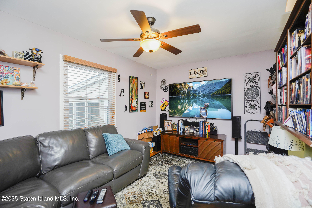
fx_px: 139
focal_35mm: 16
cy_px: 104
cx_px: 156
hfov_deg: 96.7
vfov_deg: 73.7
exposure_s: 1/30
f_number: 4
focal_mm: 16
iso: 320
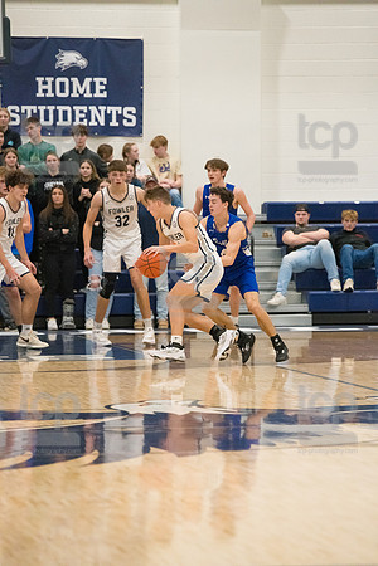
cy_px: 283
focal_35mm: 185
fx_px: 2914
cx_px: 189
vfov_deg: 11.1
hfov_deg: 7.4
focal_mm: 185
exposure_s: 1/1600
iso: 8000
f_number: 4.5
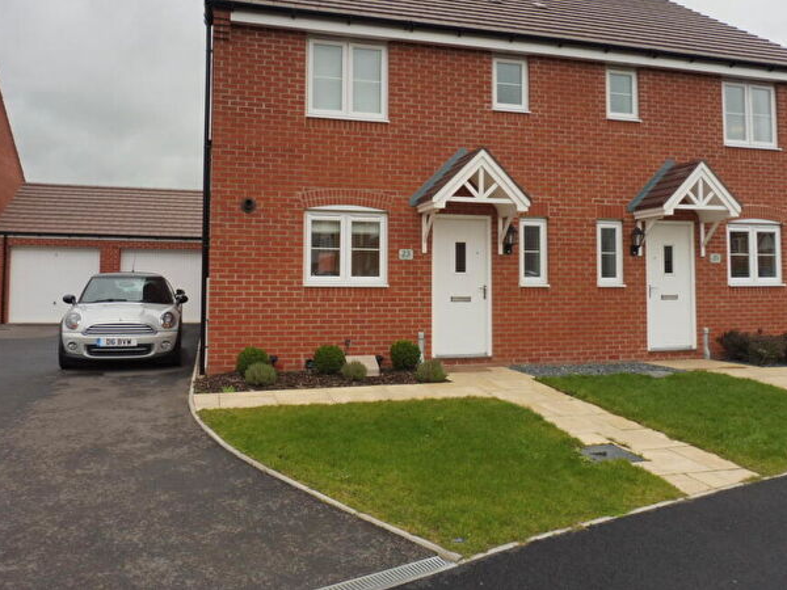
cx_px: 390
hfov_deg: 63.4
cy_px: 247
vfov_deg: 49.5
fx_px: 637
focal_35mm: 28
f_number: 4
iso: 100
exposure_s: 1/100
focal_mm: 4.3
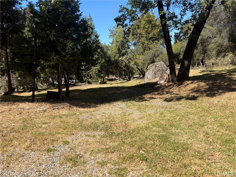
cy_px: 88
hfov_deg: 71.6
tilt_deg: -8.4
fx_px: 164
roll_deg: +0.0
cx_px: 118
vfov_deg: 56.8
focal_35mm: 24
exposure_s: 1/2703
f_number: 1.78
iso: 80
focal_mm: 6.76
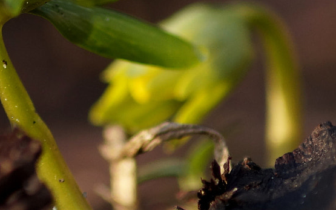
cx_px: 127
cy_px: -9
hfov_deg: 2.4
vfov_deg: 1.5
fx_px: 8077
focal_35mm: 882
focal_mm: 200
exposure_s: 1/200
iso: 400
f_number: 5.6
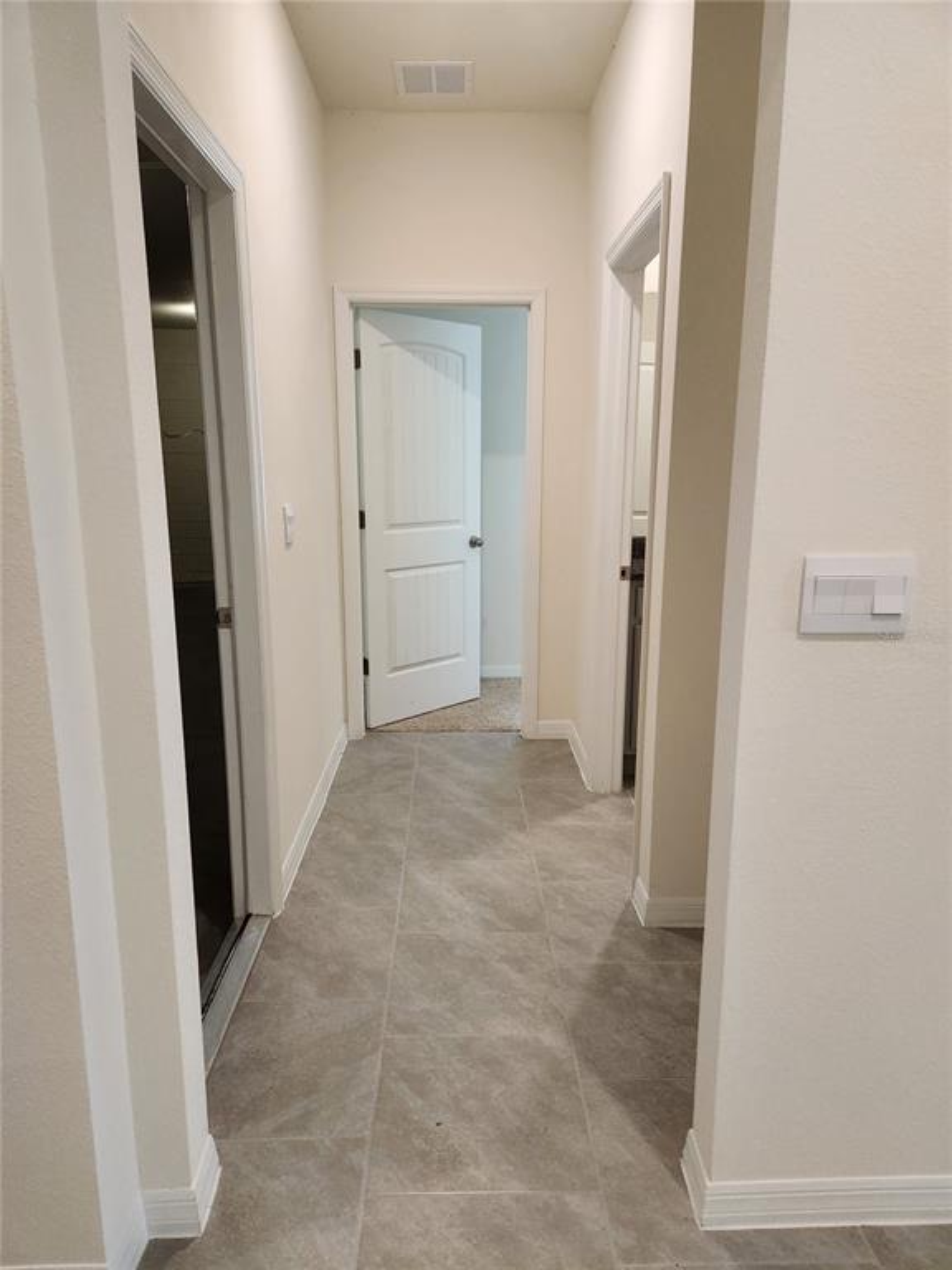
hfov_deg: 58.9
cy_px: 635
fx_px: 843
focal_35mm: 23
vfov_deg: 73.9
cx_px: 476
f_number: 1.8
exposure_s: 1/120
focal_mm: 5.4
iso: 250
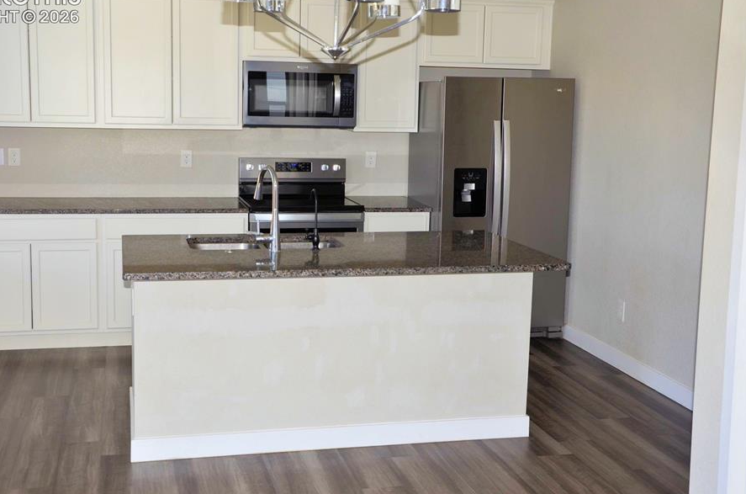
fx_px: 930
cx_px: 347
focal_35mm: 45
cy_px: 234
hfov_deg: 43.7
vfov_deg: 29.7
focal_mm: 26
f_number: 6.3
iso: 200
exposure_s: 1/60
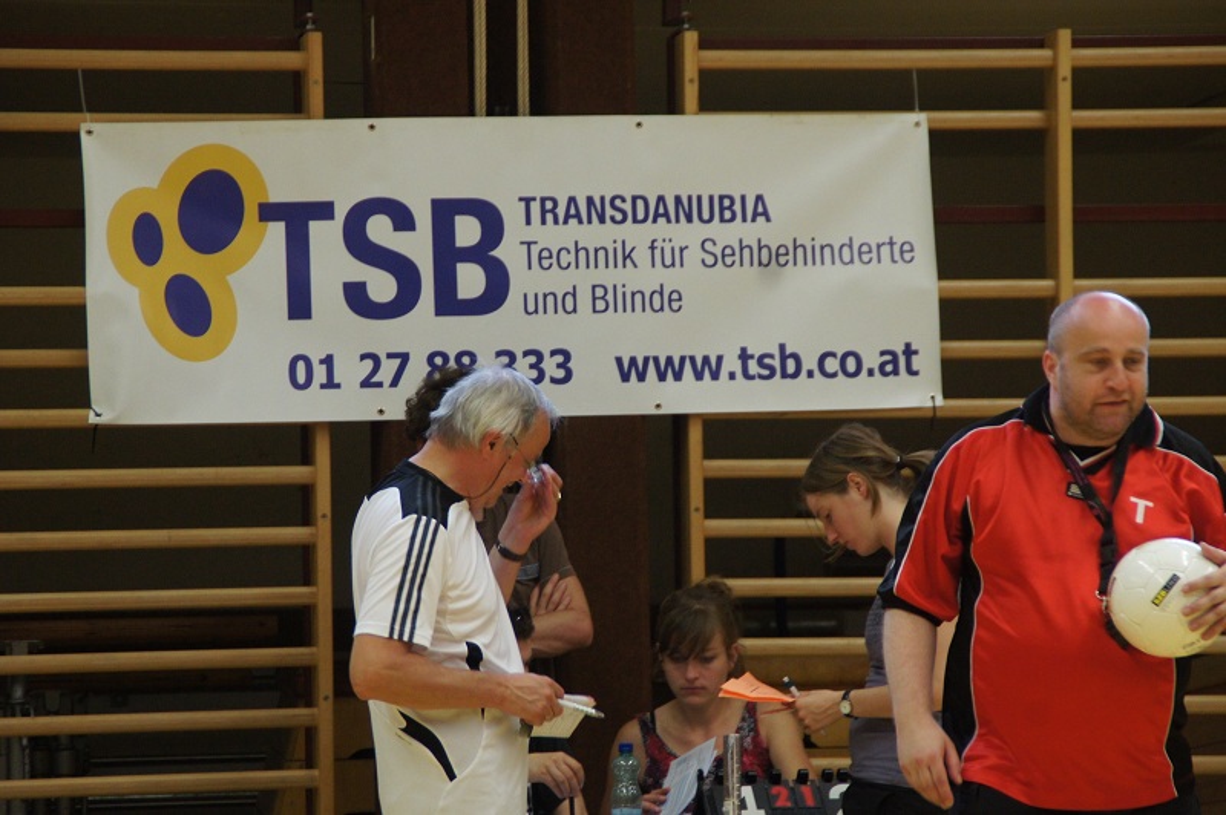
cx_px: 613
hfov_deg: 10.2
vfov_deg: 6.8
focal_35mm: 202
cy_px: 408
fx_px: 6890
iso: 1600
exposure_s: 1/50
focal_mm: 135
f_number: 6.3
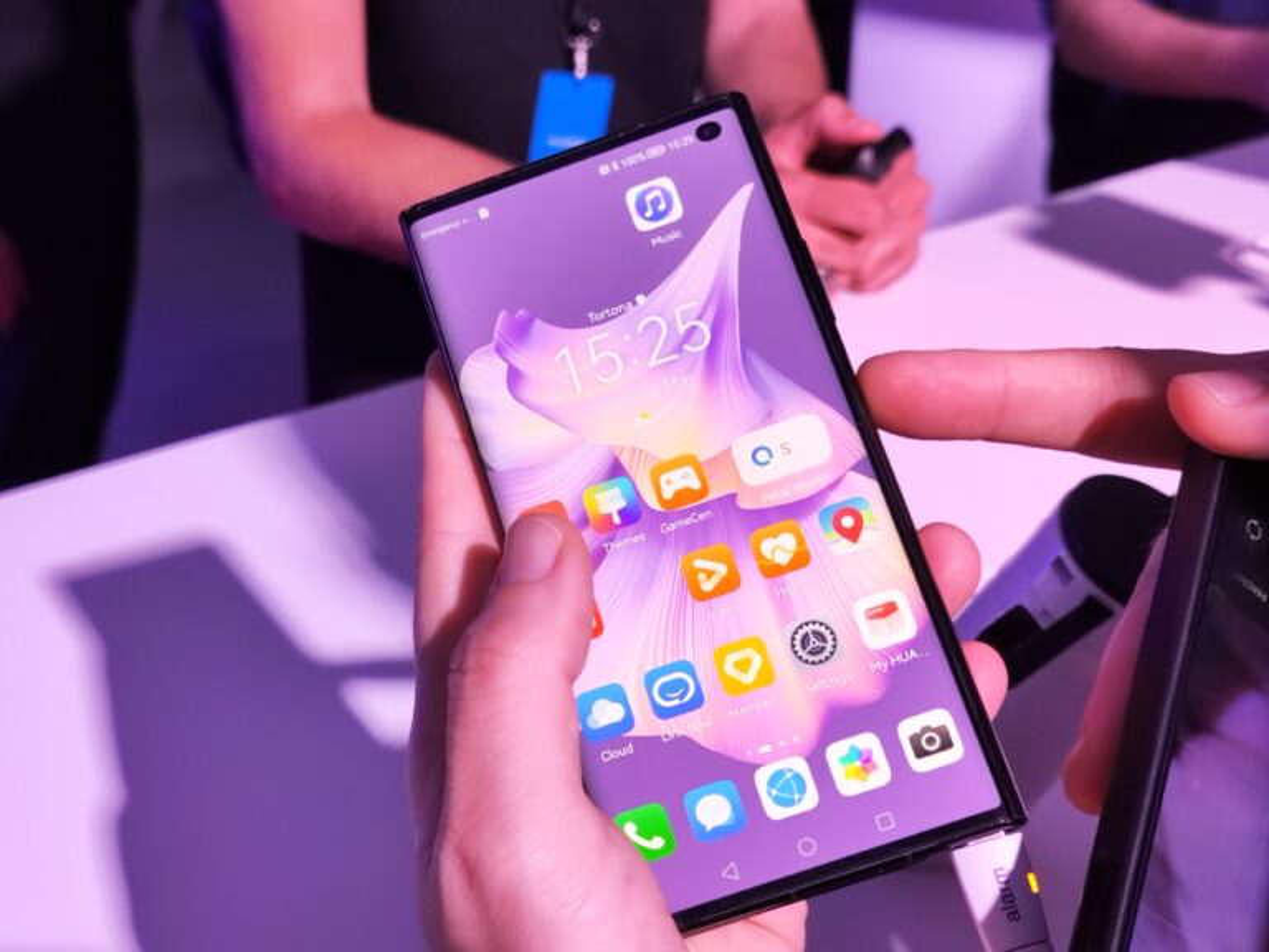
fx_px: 880
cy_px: 476
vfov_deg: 56.8
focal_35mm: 24
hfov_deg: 71.6
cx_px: 634
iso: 126
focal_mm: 6.92
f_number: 1.9
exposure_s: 1/100
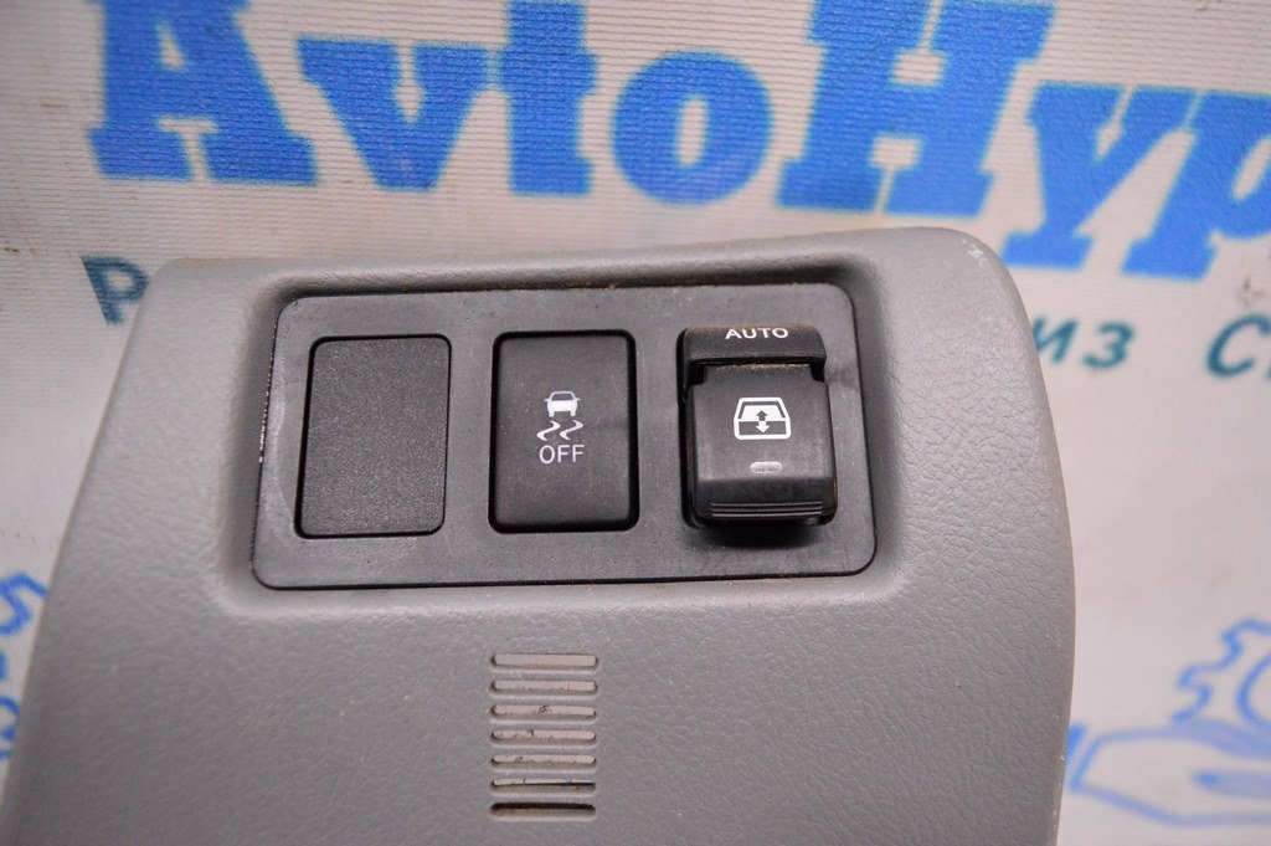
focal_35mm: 27
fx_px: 952
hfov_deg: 67.4
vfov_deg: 47.9
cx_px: 636
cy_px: 423
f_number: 3.5
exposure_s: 1/320
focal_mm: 18
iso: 3200
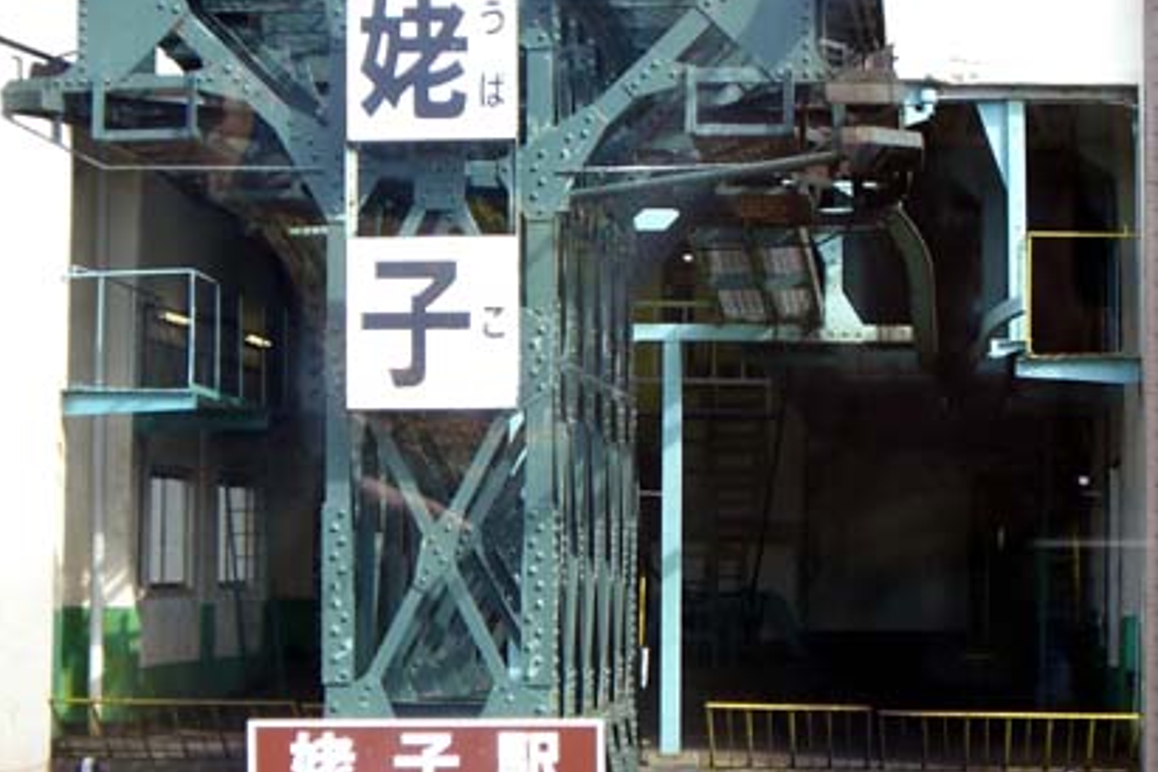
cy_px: 461
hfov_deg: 18.6
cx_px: 434
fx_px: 3538
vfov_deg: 12.4
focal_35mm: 110
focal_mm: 12.8
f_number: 4.1
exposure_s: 1/125
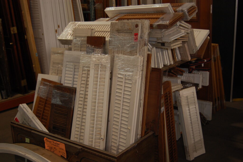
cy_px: 81
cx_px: 122
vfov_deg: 29.8
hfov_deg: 43.6
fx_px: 303
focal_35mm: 45
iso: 400
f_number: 4.2
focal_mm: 30
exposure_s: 1/60
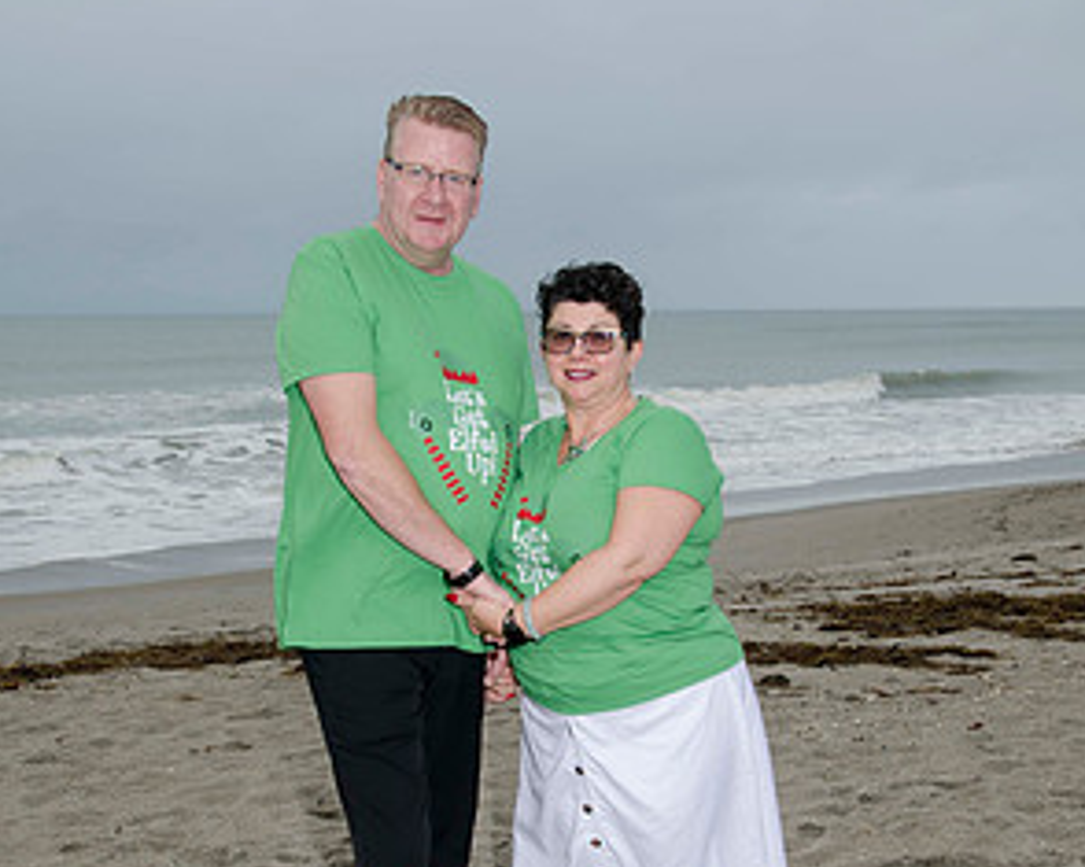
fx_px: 1798
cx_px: 546
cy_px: 572
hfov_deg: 33.6
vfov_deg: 27.0
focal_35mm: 56
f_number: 5.6
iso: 100
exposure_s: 1/50
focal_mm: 26
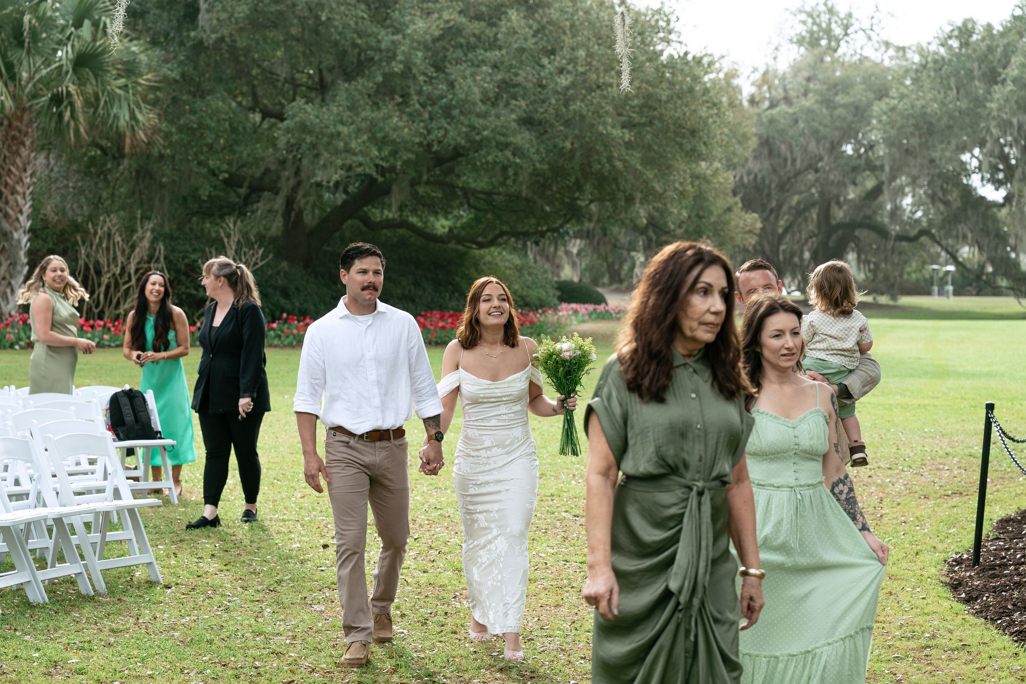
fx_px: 2096
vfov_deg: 18.5
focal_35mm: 74
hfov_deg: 27.5
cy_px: 342
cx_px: 513
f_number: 4.5
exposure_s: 1/500
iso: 100
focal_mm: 70
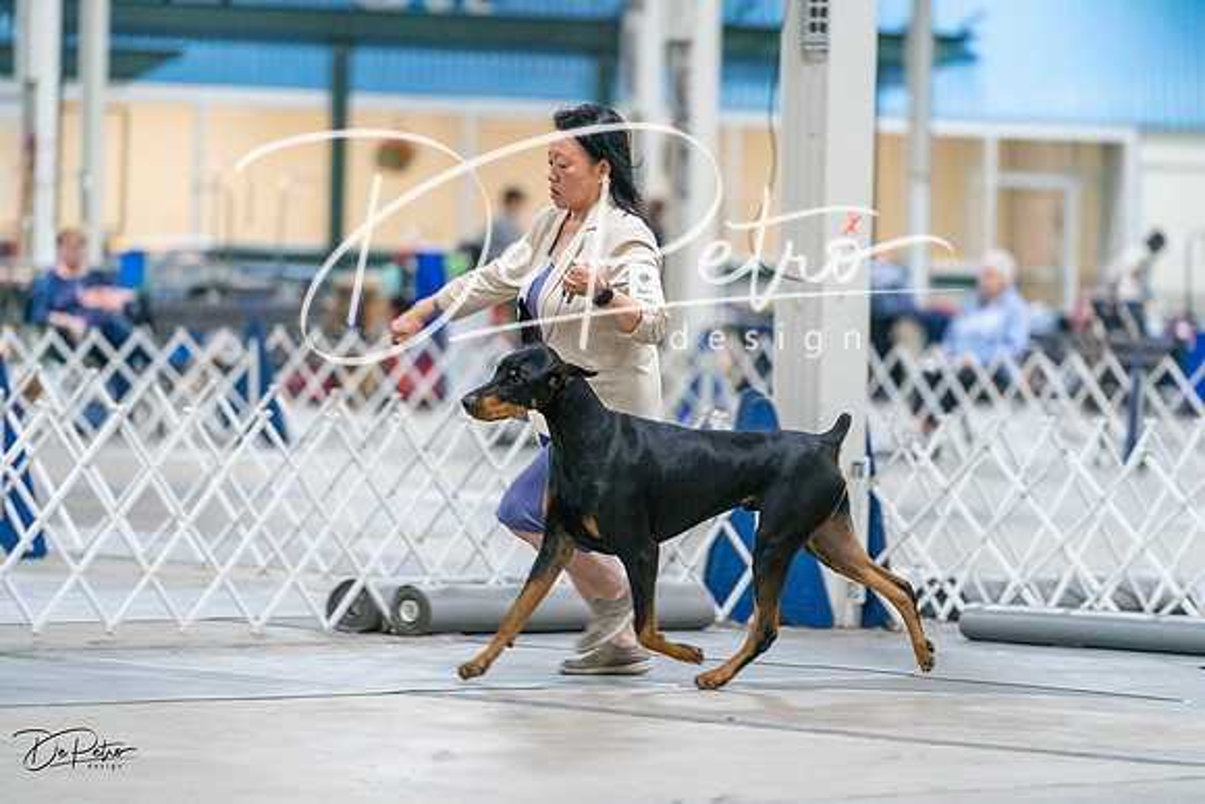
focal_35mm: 200
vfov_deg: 6.9
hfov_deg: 10.3
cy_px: 402
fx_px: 6696
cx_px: 602
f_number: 3.2
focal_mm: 200
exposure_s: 1/200
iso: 6400
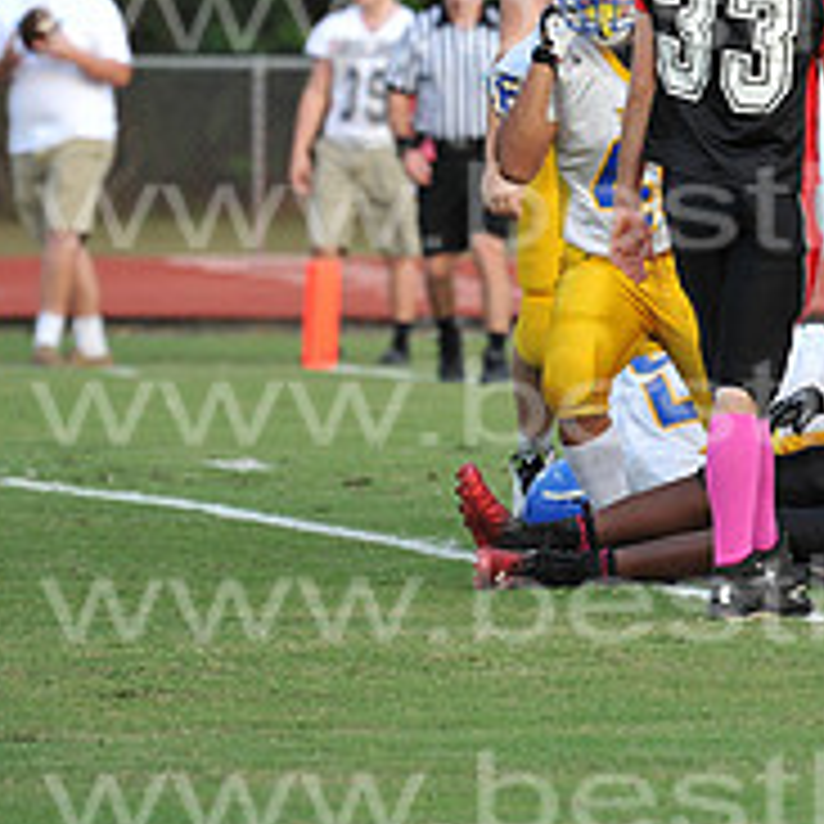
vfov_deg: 3.7
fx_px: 12685
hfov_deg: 3.7
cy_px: 315
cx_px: 1058
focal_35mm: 471
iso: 800
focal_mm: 175
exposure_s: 1/1000
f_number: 3.5
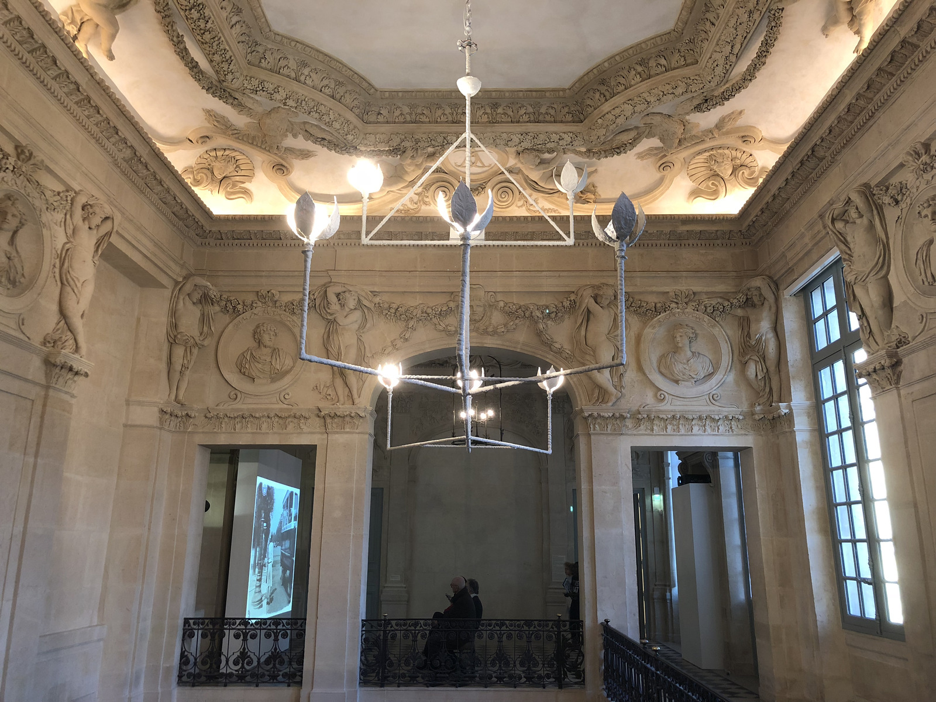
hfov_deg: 63.4
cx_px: 468
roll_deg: +0.0
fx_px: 757
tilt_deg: +15.3
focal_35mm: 28
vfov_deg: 49.7
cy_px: 351
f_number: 1.8
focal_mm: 4
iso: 32
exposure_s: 1/25
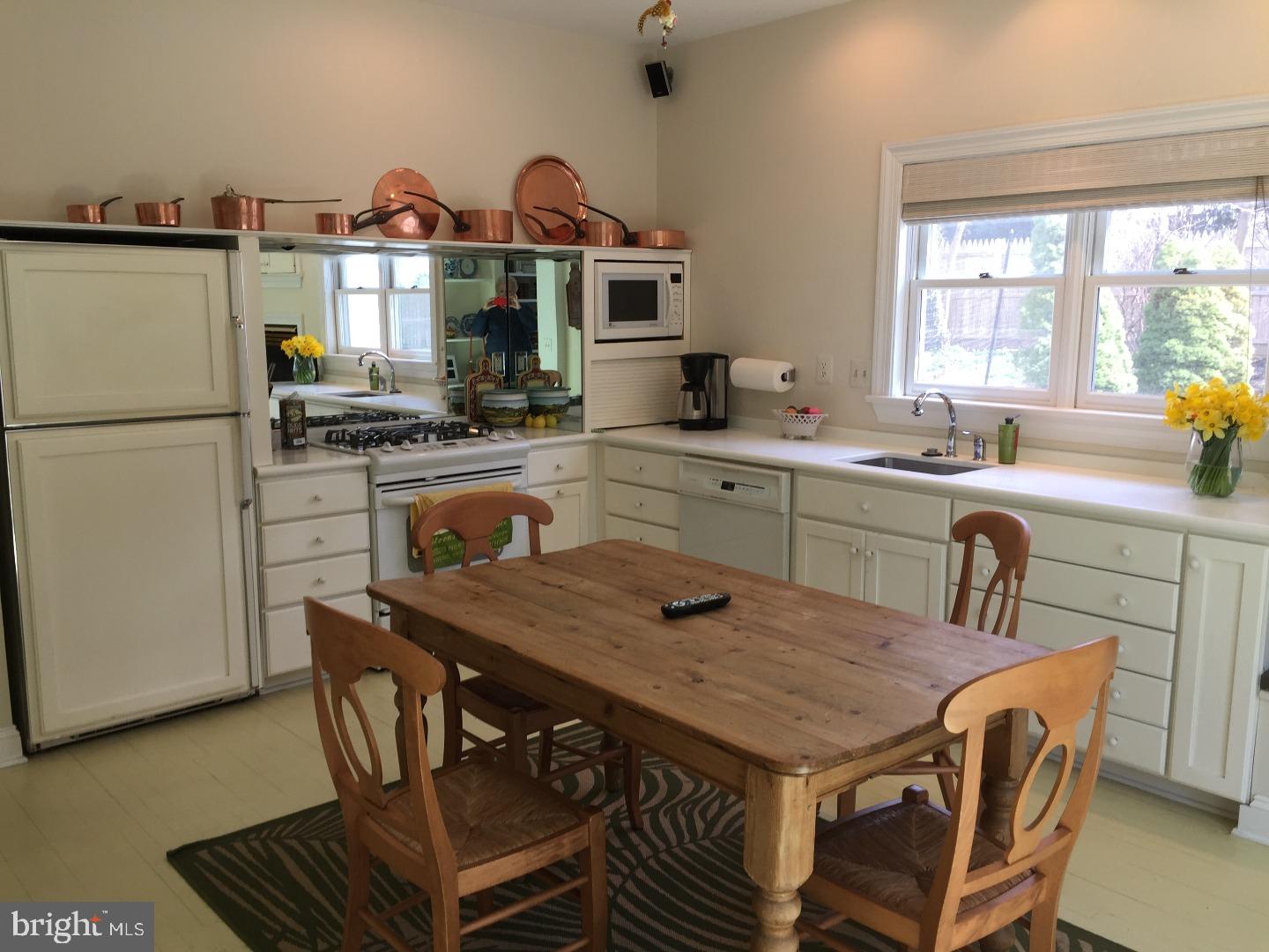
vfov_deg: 48.2
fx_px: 1063
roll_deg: -0.8
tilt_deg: -10.4
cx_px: 634
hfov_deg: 61.7
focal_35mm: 29
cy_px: 476
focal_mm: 4.15
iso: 32
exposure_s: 1/60
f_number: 2.2
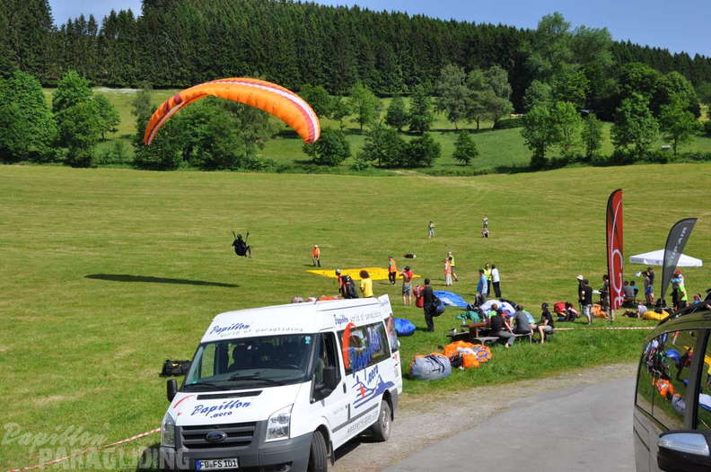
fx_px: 828
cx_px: 356
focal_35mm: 42
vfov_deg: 31.8
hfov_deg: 46.4
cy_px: 236
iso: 200
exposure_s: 1/400
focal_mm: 28
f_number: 10
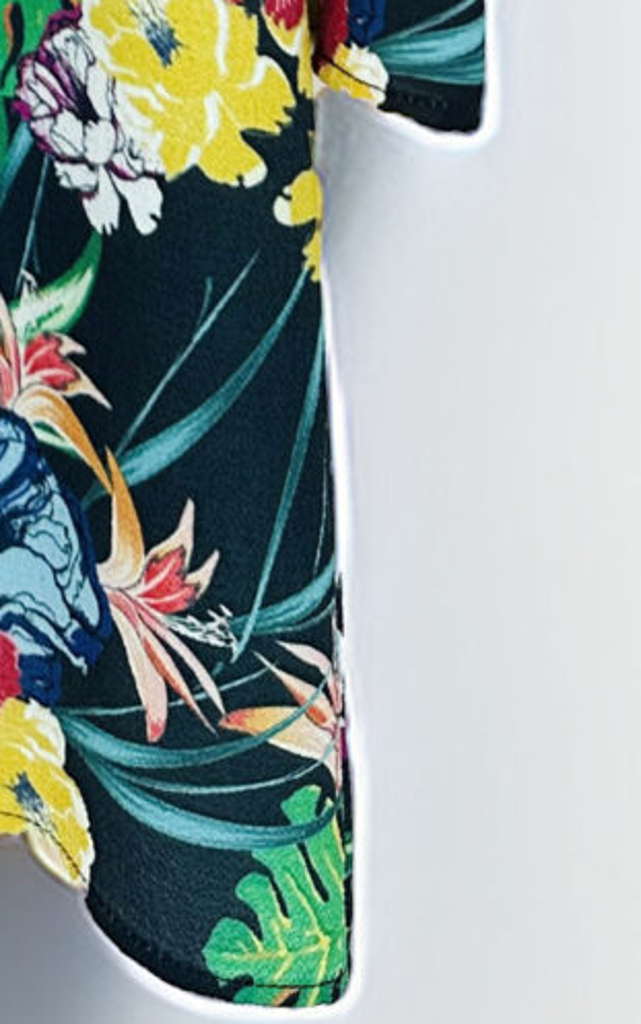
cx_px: -773
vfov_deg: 13.5
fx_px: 3658
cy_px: -1078
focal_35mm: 131
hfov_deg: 9.2
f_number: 1.78
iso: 64
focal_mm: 6.86
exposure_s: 1/127
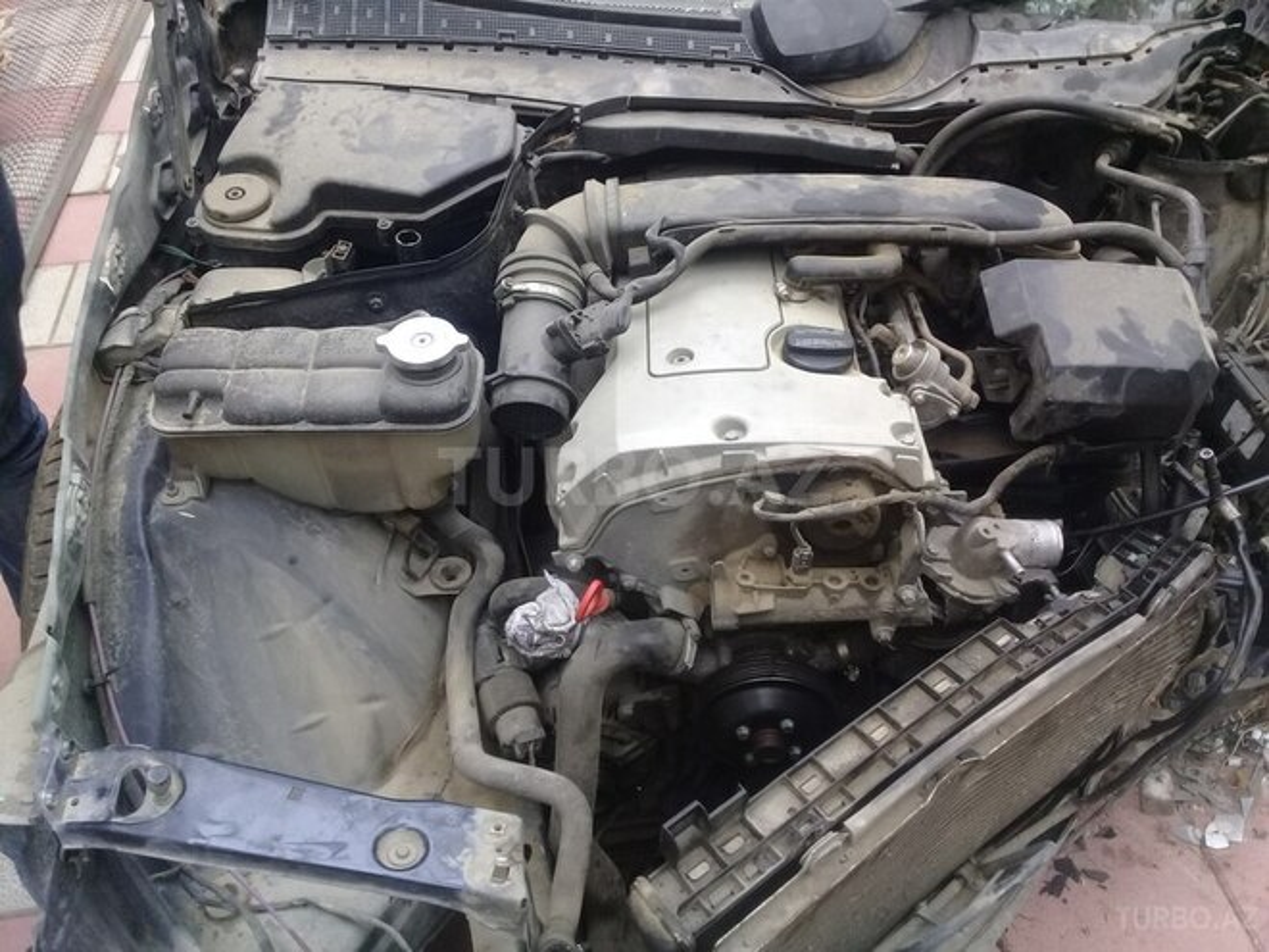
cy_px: 476
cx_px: 634
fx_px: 1136
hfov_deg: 58.4
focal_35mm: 31
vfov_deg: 45.4
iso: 64
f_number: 2.2
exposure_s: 1/33
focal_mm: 3.3
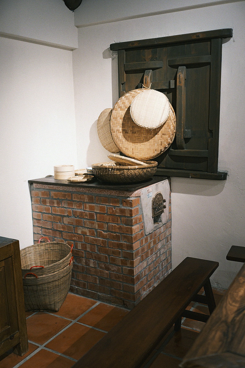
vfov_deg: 54.4
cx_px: 122
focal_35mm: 35
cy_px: 184
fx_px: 357
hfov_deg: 37.9
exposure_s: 1/125
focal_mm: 35
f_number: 2.2
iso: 800
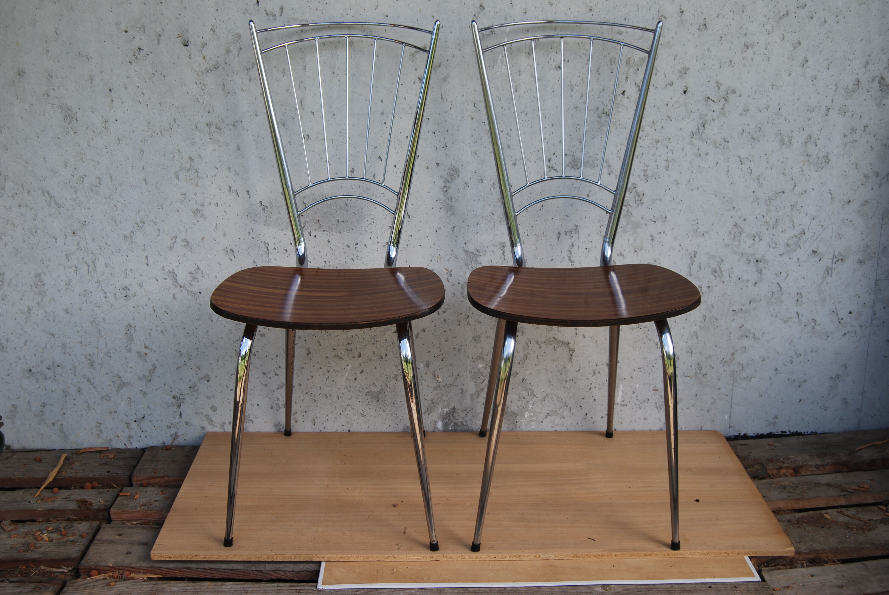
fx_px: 964
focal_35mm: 39
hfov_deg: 49.5
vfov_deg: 34.3
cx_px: 444
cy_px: 298
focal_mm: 26
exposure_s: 1/160
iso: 100
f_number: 6.3
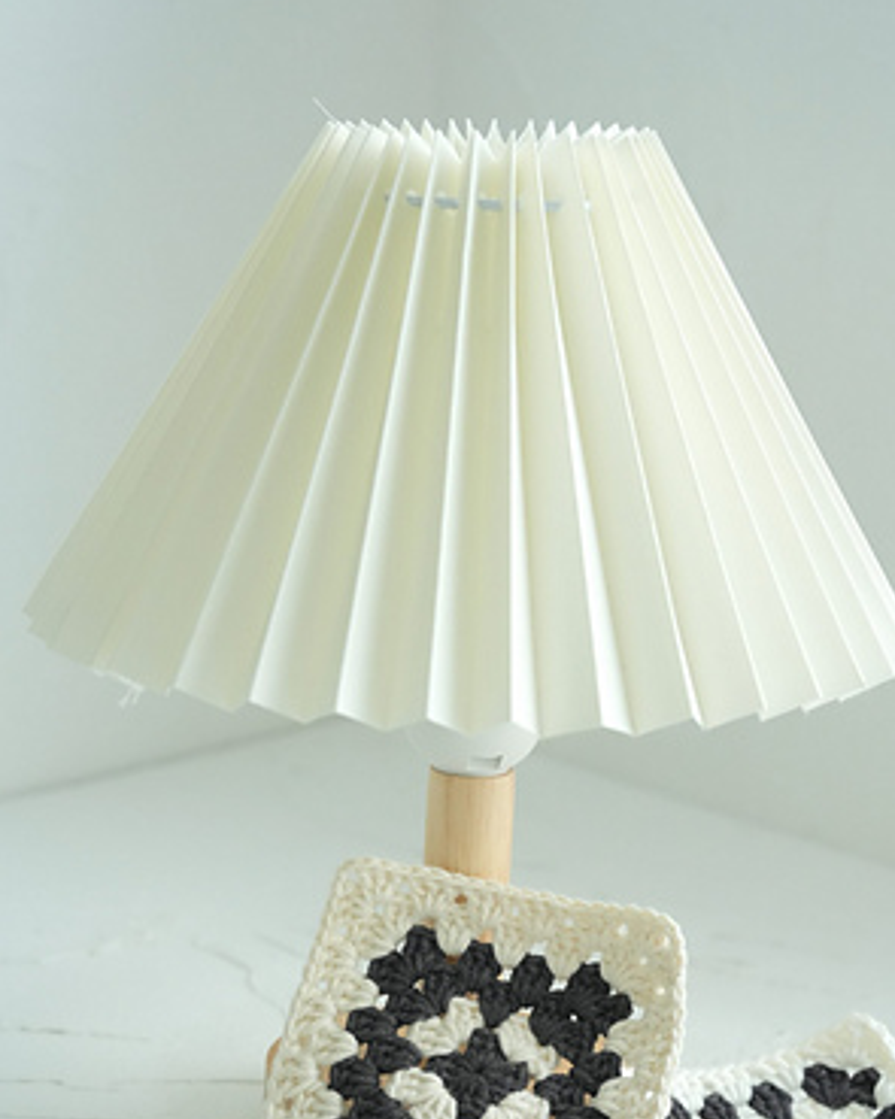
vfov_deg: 21.5
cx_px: 502
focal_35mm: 89
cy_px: 679
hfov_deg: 17.3
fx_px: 2948
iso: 3200
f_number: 7.1
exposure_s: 1/500
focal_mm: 70
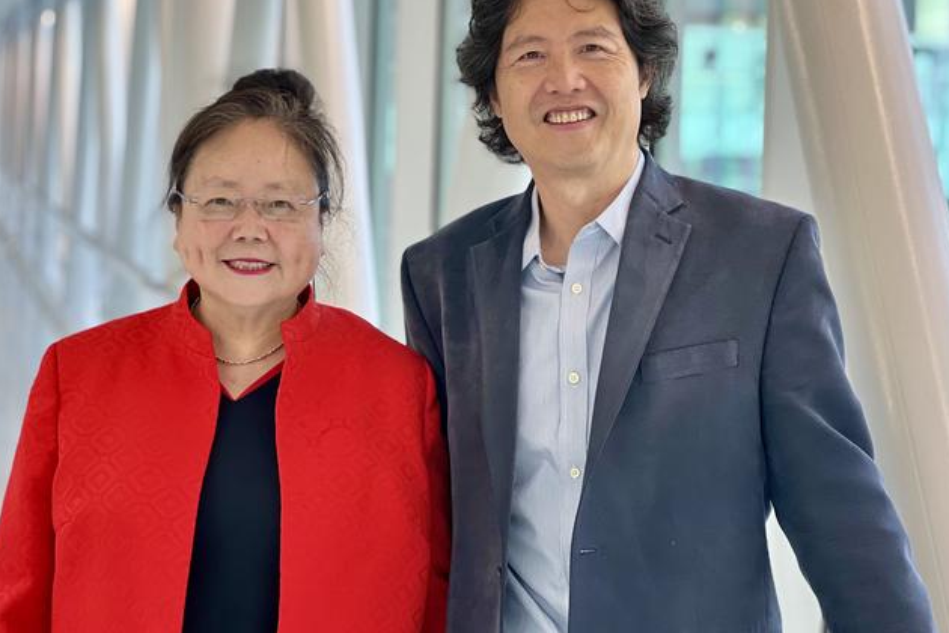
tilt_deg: -3.3
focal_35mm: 89
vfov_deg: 15.4
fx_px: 2346
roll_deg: -2.3
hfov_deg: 22.9
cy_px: 269
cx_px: 471
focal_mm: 9
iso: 160
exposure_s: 1/120
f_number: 2.8
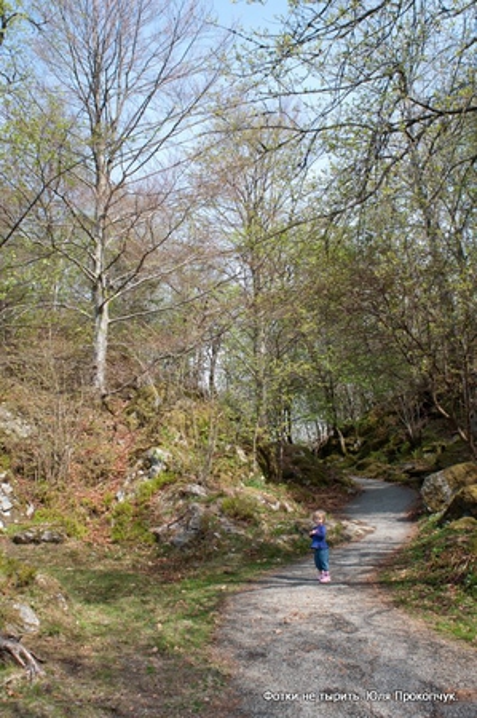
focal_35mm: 36
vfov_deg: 53.2
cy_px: 359
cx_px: 238
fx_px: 717
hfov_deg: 36.8
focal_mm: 24
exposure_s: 1/160
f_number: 6.3
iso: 100
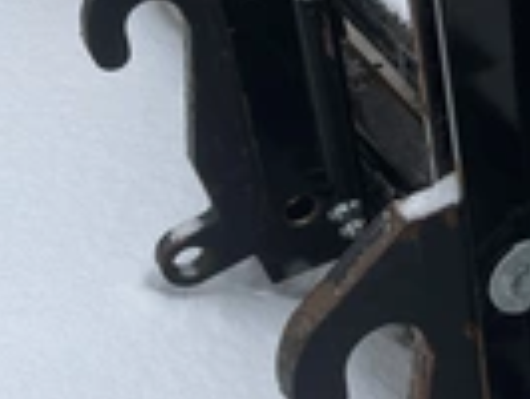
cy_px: 207
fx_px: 1195
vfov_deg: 18.9
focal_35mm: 78
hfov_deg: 23.8
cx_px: 538
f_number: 1.6
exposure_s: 1/1776
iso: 50
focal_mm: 5.1
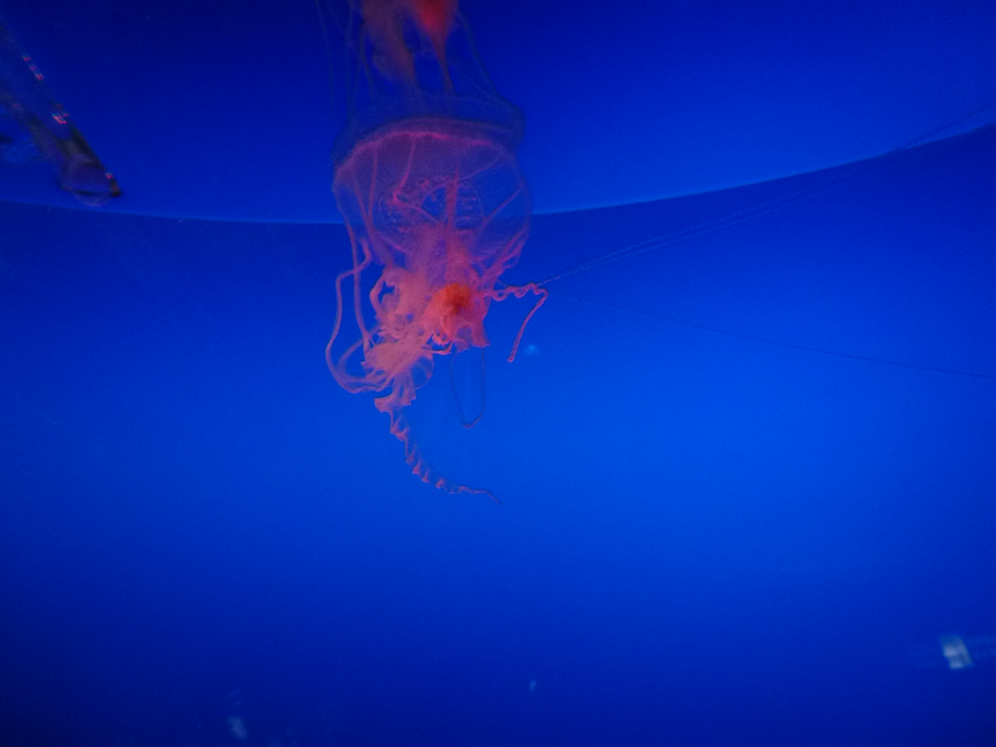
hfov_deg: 71.6
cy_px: 374
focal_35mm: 24
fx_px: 691
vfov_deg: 56.8
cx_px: 498
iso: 320
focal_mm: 4.3
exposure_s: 1/4
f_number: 3.3
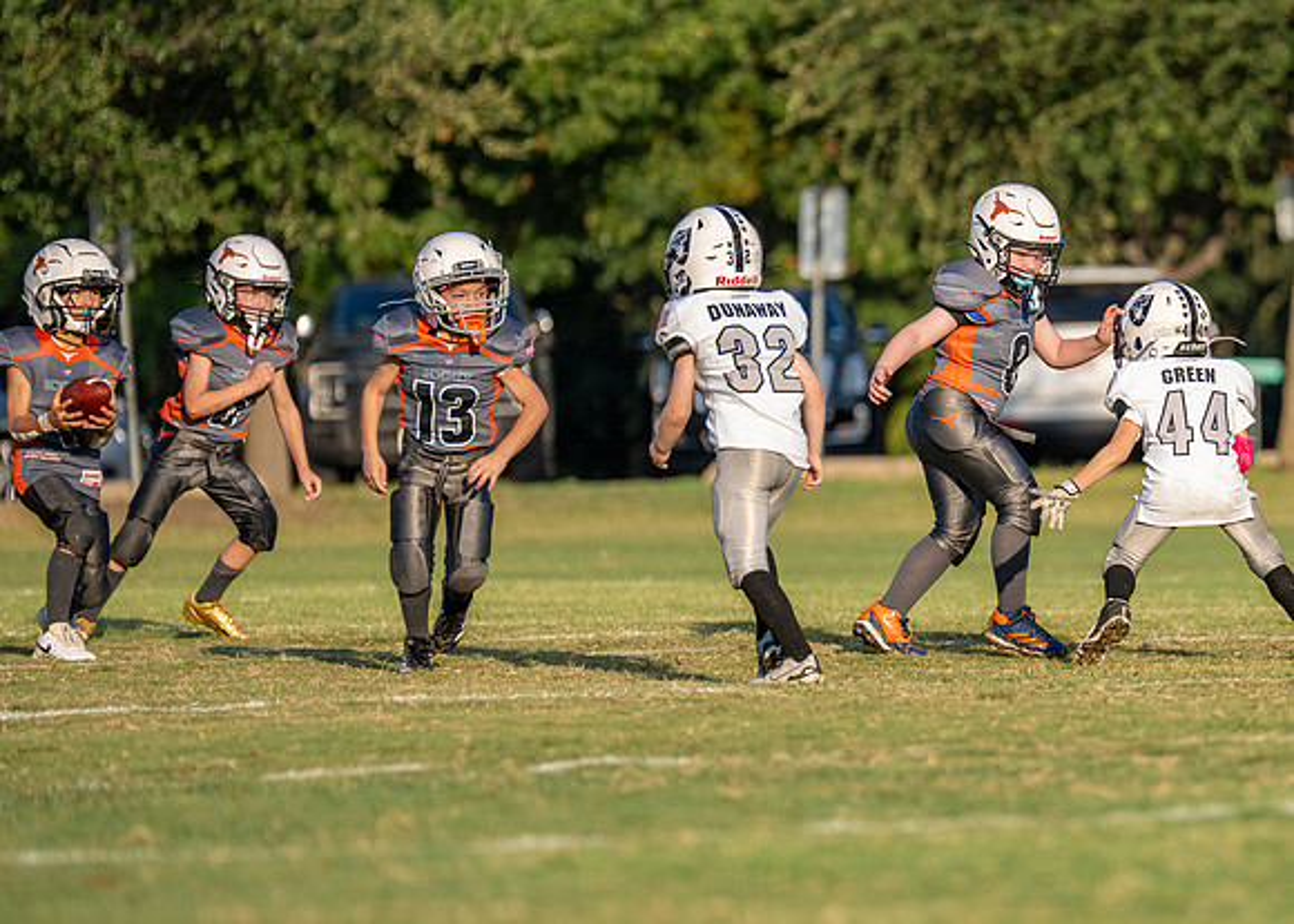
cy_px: 501
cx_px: 1027
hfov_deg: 6.1
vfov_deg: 4.4
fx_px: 12078
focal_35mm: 329
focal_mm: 200
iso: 320
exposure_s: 1/5000
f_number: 2.8
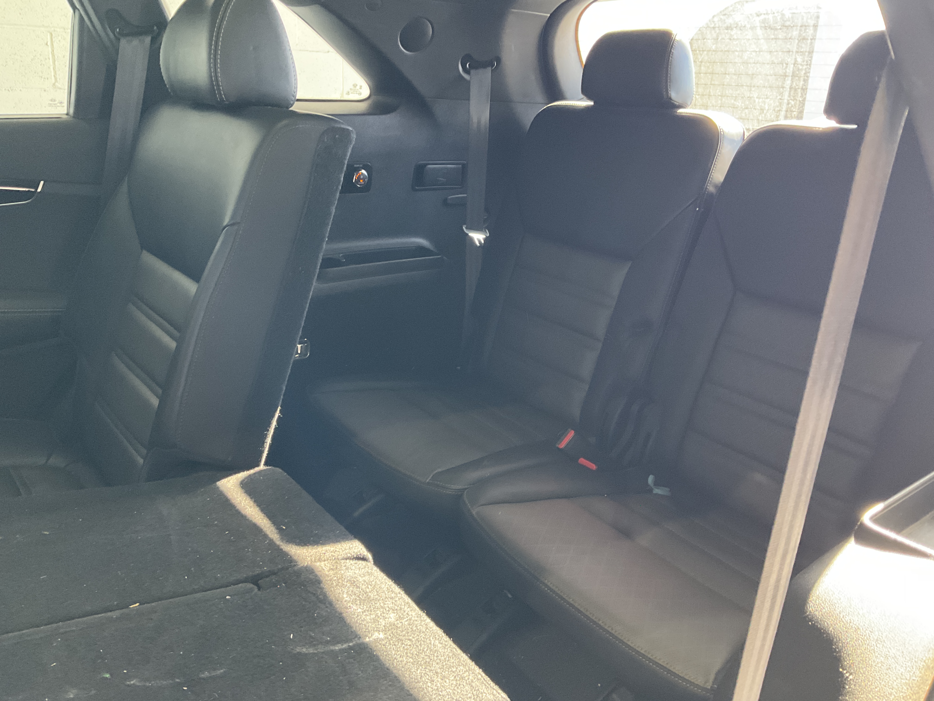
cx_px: 467
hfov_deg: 61.7
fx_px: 782
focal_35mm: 29
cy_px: 350
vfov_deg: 48.2
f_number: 1.8
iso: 320
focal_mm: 3
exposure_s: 1/51
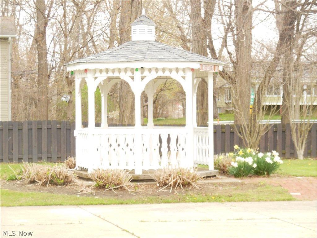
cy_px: 119
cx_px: 158
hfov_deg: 17.7
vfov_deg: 13.3
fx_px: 1016
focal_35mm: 111
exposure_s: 1/60
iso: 200
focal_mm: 19.7
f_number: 4.8
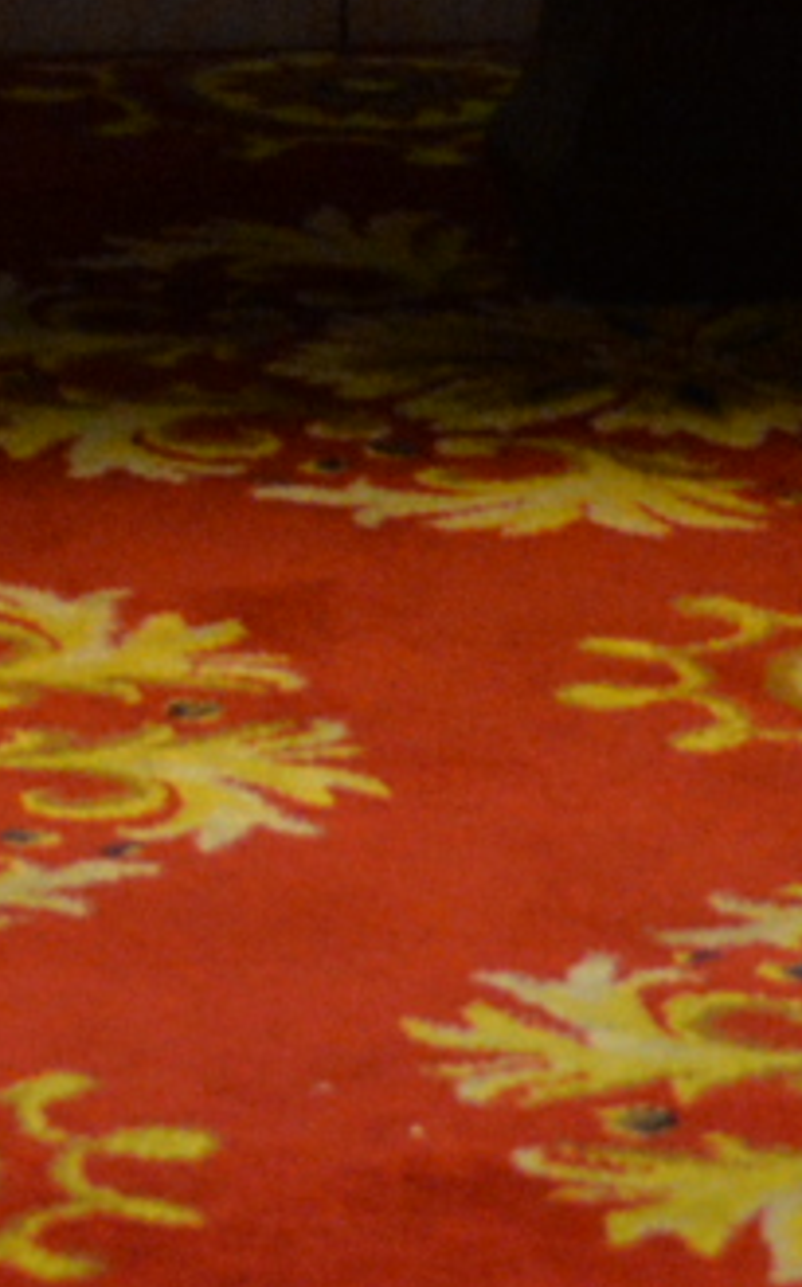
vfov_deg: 4.9
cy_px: -1893
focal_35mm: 420
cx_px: -399
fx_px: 14720
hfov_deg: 3.1
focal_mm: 45
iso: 1600
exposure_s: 1/30
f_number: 4.2
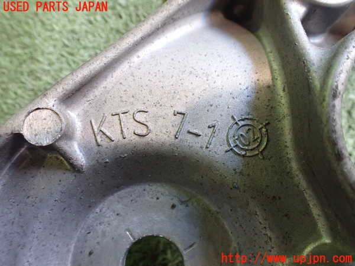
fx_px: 308
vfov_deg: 46.8
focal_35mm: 30
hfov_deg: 60.0
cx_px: 178
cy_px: 133
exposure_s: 1/80
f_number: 2.3
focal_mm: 5.4
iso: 800
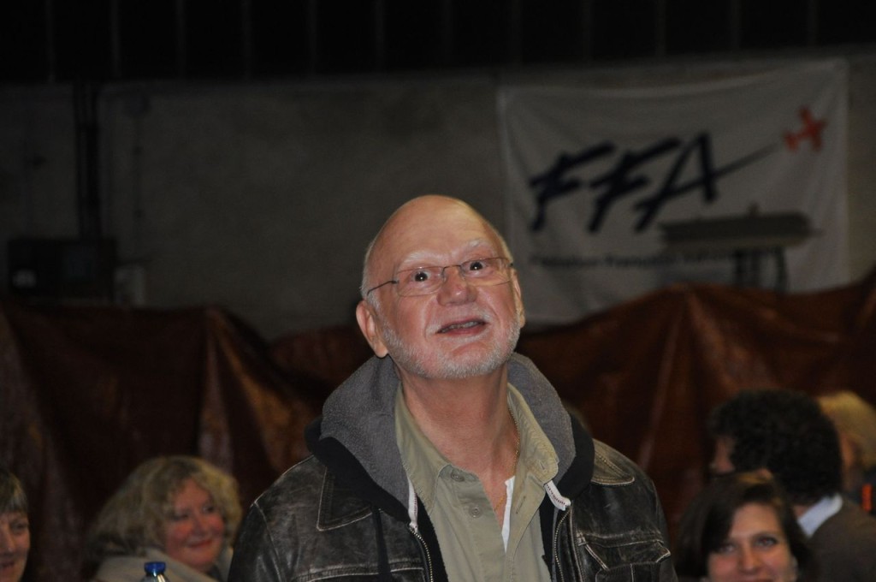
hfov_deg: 12.5
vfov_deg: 8.3
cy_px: 291
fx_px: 4010
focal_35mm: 165
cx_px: 438
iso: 800
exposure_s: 1/60
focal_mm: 110
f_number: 5.3
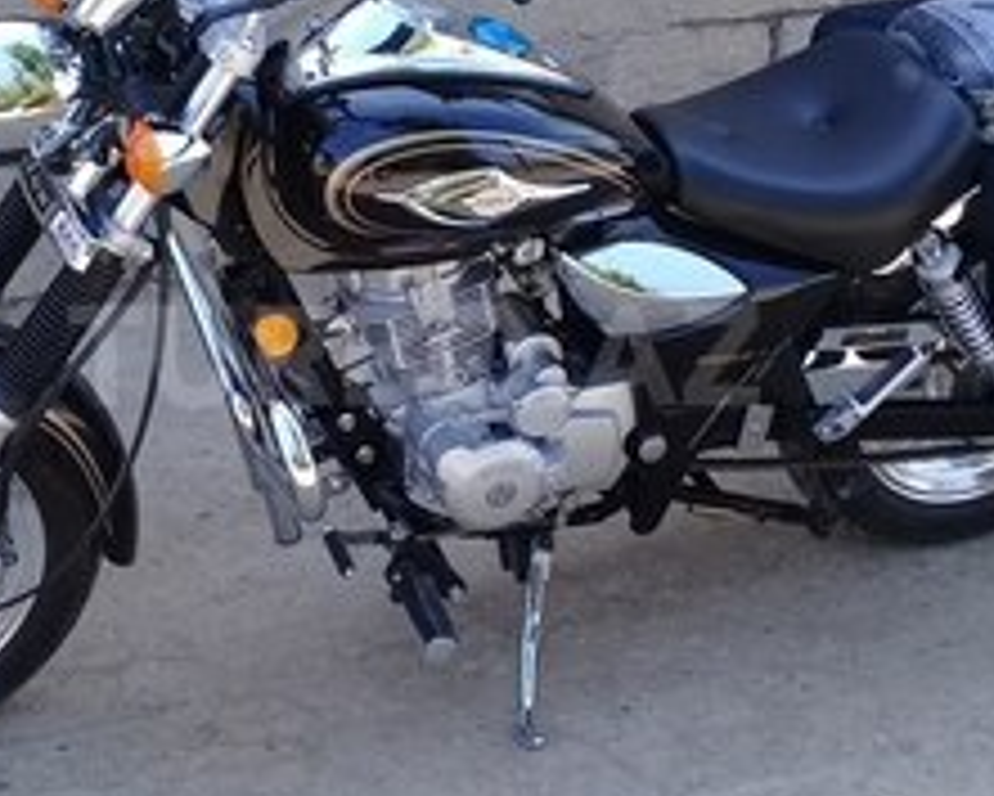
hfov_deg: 27.8
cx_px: 414
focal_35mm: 68
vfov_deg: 22.5
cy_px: 355
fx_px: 2001
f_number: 2.2
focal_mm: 3.3
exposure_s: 1/300
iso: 50
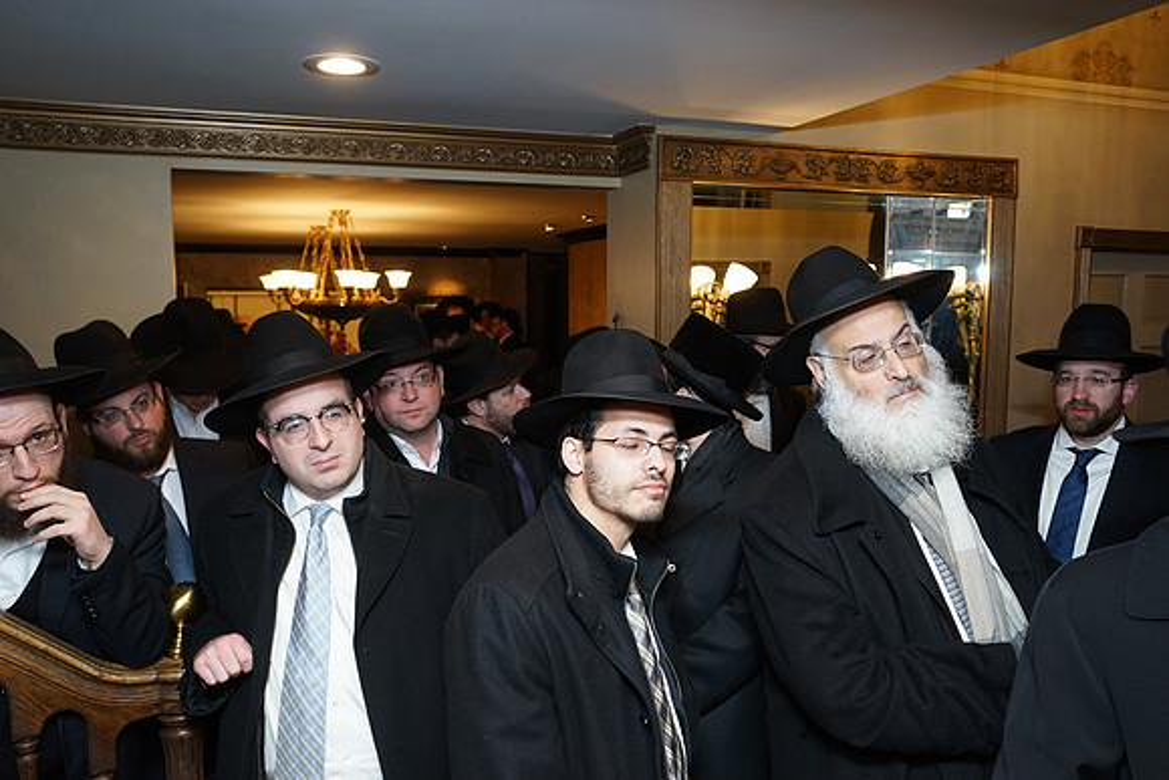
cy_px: 390
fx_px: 909
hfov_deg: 65.5
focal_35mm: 28
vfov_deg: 46.4
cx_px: 584
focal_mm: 28
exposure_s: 1/100
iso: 1000
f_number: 5
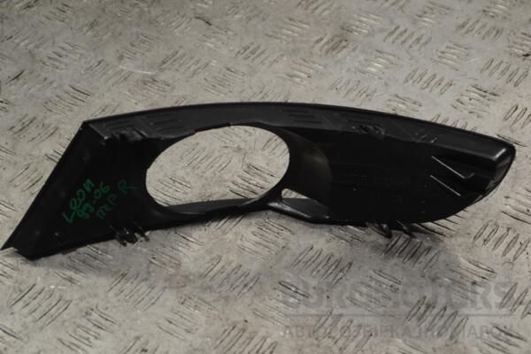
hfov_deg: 24.6
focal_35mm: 82
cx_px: 266
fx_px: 1217
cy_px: 177
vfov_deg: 16.6
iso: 140
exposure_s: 1/30
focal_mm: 55
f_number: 5.6
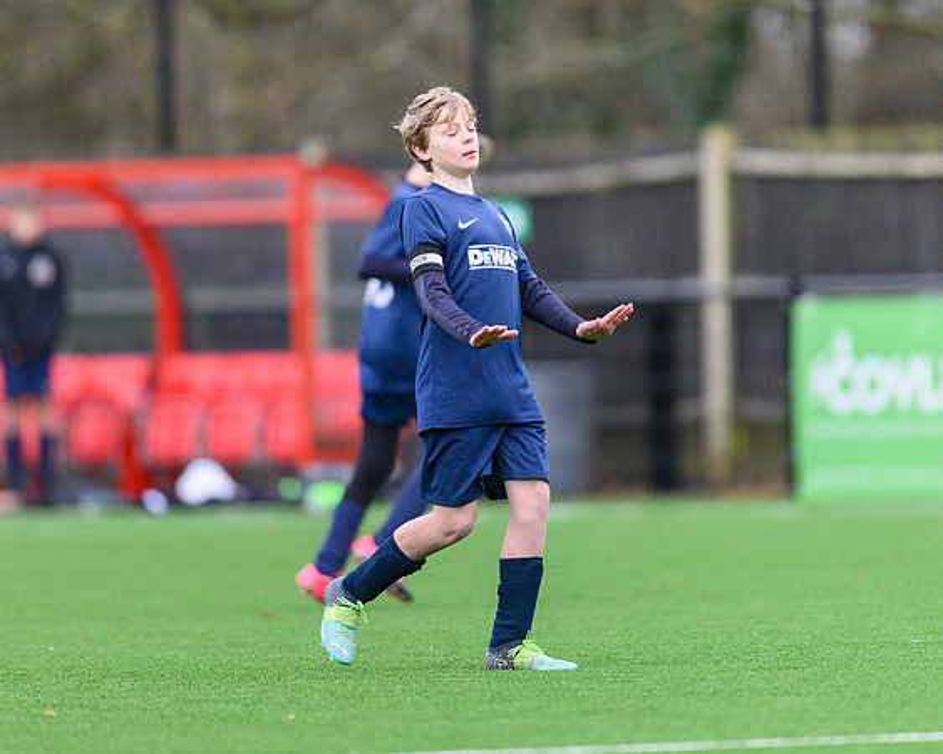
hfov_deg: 3.6
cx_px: 436
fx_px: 15119
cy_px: 445
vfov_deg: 2.9
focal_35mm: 542
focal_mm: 400
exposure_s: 1/2000
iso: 3200
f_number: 2.8
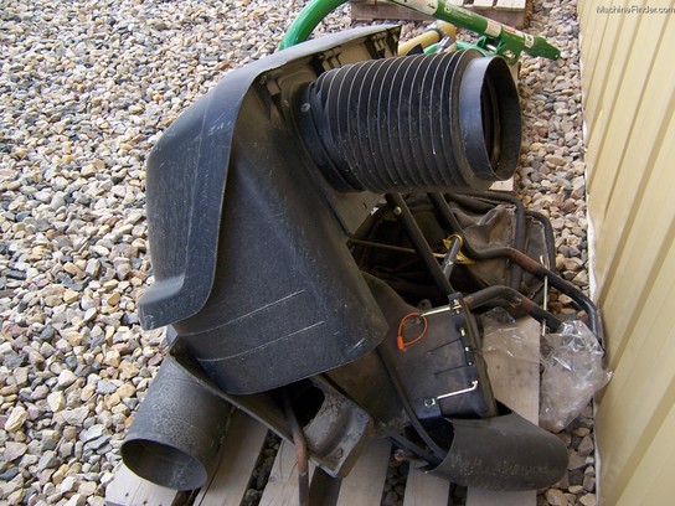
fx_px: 643
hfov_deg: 55.4
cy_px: 253
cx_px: 338
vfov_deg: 42.9
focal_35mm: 33
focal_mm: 5.5
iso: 80
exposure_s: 1/125
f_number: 3.4
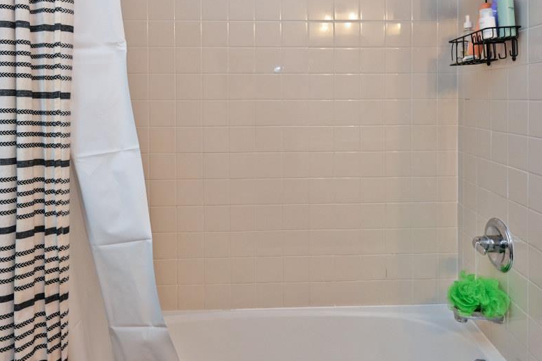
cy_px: 100
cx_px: 296
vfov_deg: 46.6
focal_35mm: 27
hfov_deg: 67.2
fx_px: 407
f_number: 4
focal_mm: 14
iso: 360
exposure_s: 1/60
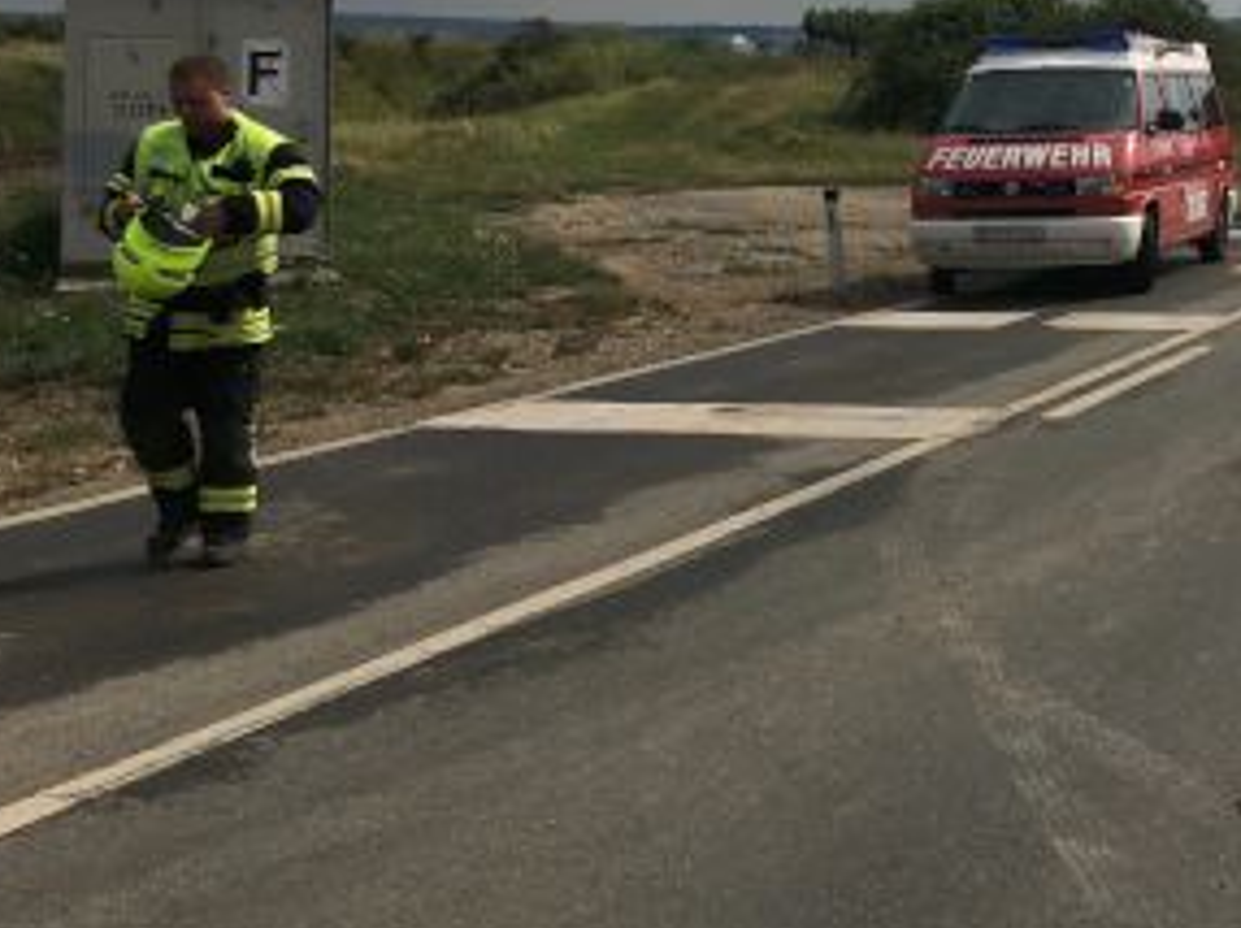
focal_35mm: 66
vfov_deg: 21.7
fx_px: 2364
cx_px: 1271
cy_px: 72
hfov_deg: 27.5
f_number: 2.2
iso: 25
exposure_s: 1/4049
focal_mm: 4.15
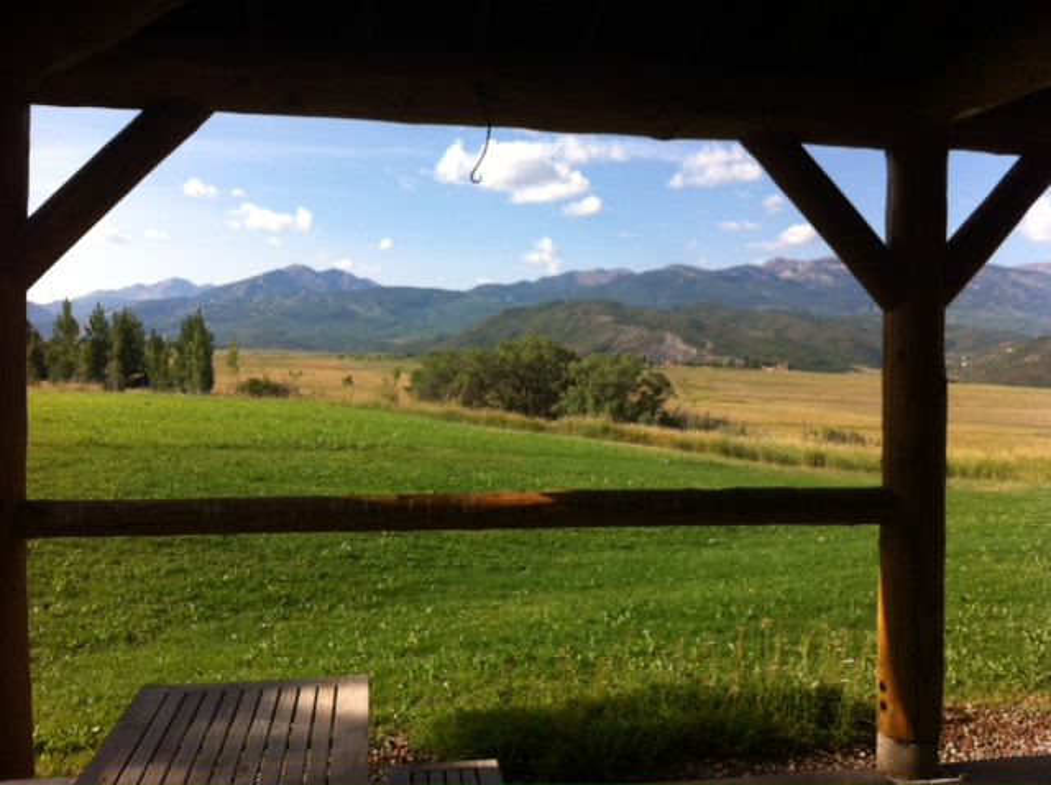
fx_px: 1061
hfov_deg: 52.7
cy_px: 392
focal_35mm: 35
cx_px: 526
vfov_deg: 40.6
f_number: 2.8
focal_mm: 3.85
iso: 80
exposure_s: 1/943
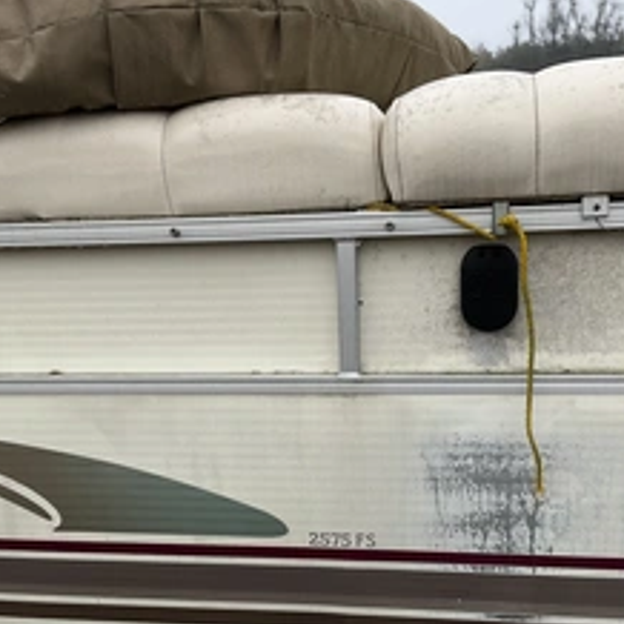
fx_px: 959
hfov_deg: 36.1
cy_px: 401
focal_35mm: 47
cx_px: 321
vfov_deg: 35.8
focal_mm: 3
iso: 20
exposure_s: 1/172
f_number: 1.8
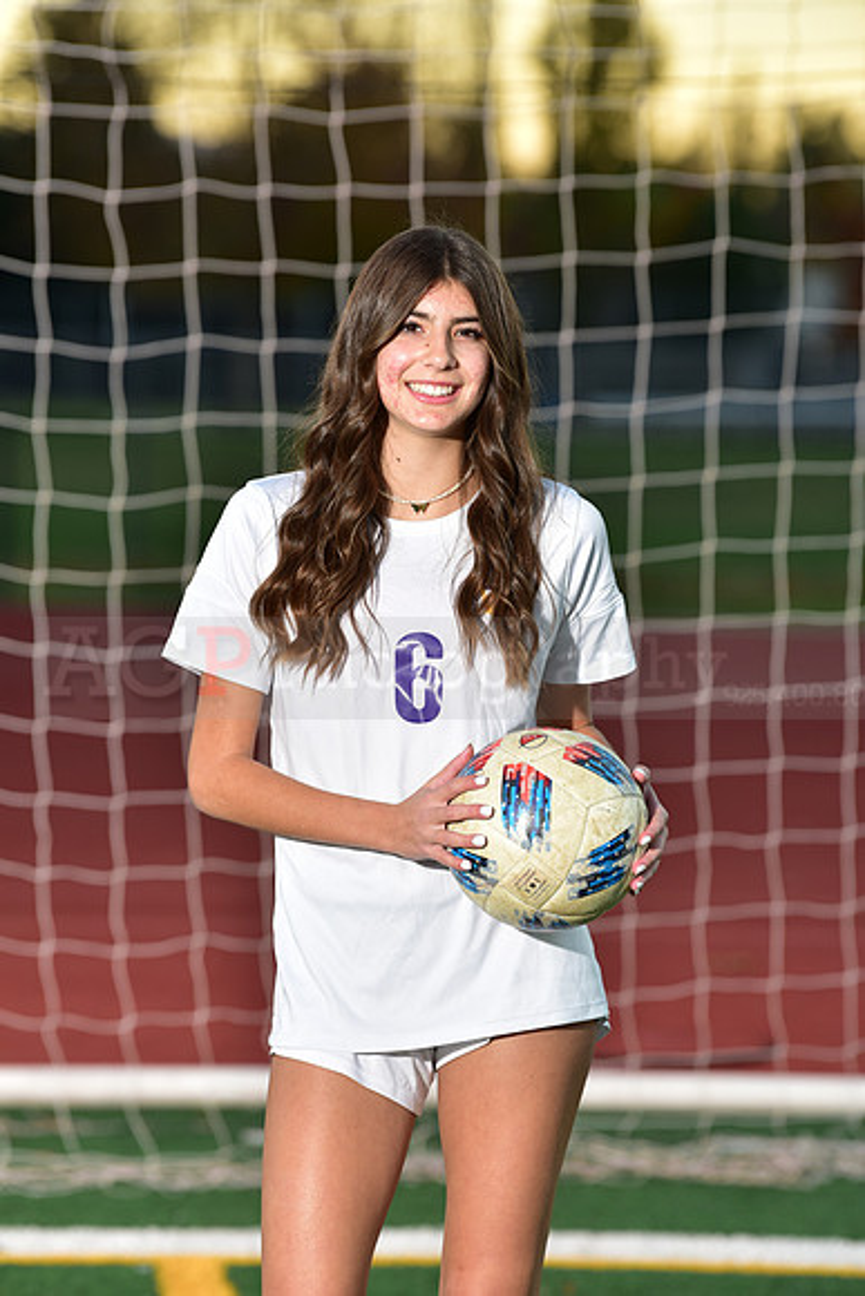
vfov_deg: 10.3
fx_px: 7203
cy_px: 648
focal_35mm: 200
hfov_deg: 6.9
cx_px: 432
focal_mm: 200
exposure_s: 1/160
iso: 250
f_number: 5
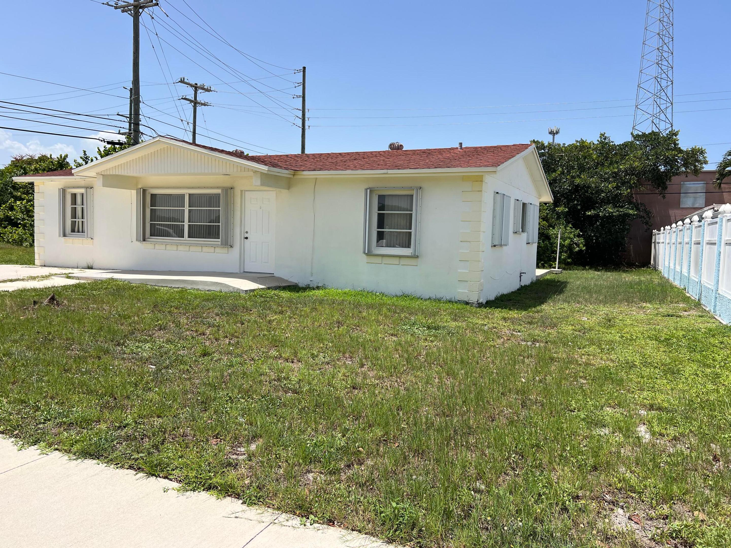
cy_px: 274
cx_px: 366
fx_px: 549
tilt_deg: -2.9
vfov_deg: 53.1
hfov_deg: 67.3
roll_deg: -1.6
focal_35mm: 26
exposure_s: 1/4274
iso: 50
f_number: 1.5
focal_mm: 5.7
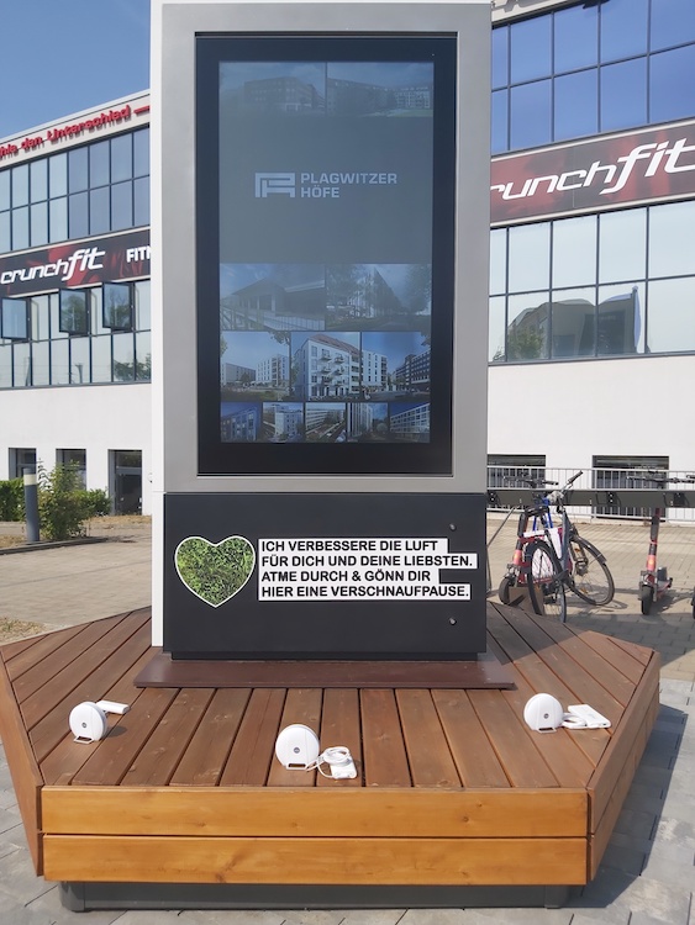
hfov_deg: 53.1
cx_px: 348
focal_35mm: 26
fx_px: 696
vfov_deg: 67.3
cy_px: 462
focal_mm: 3.92
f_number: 1.7
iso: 64
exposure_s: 1/2793
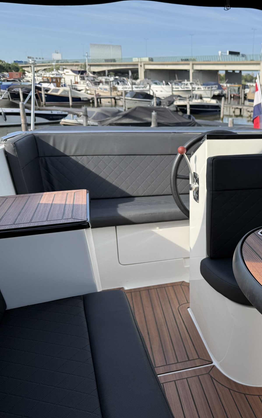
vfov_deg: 56.7
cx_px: 249
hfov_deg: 34.6
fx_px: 388
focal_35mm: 34
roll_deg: -2.1
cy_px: 209
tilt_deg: -17.5
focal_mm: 6.76
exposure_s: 1/2110
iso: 80
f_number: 1.78
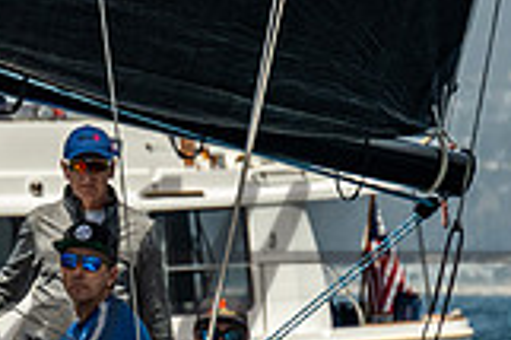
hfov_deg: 2.2
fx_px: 13216
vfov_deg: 1.5
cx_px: -345
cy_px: 155
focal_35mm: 932
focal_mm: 160
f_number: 6.3
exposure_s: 1/1250
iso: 320
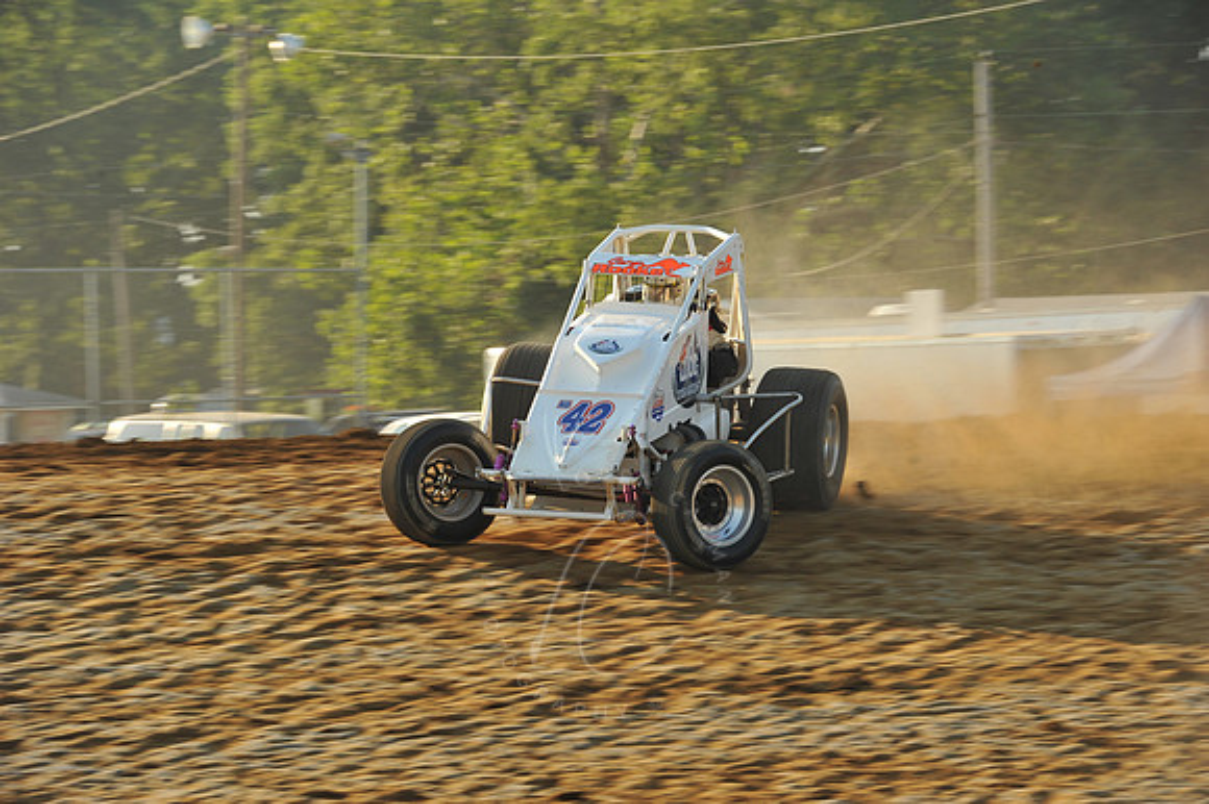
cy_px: 402
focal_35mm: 180
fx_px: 6041
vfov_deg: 7.6
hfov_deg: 11.4
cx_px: 604
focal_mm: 180
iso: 400
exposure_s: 1/320
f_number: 9
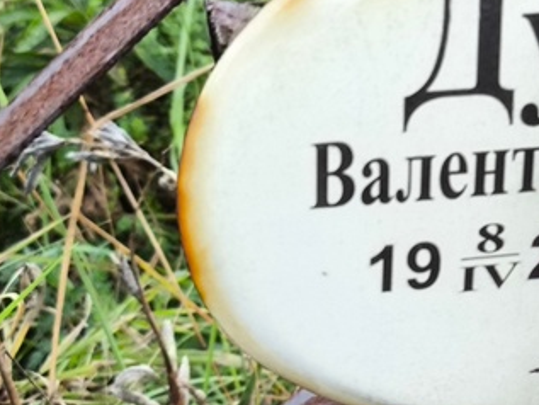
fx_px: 1963
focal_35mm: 126
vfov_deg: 11.8
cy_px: 172
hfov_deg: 15.3
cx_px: 559
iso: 64
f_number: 1.7
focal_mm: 4.71
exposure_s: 1/120
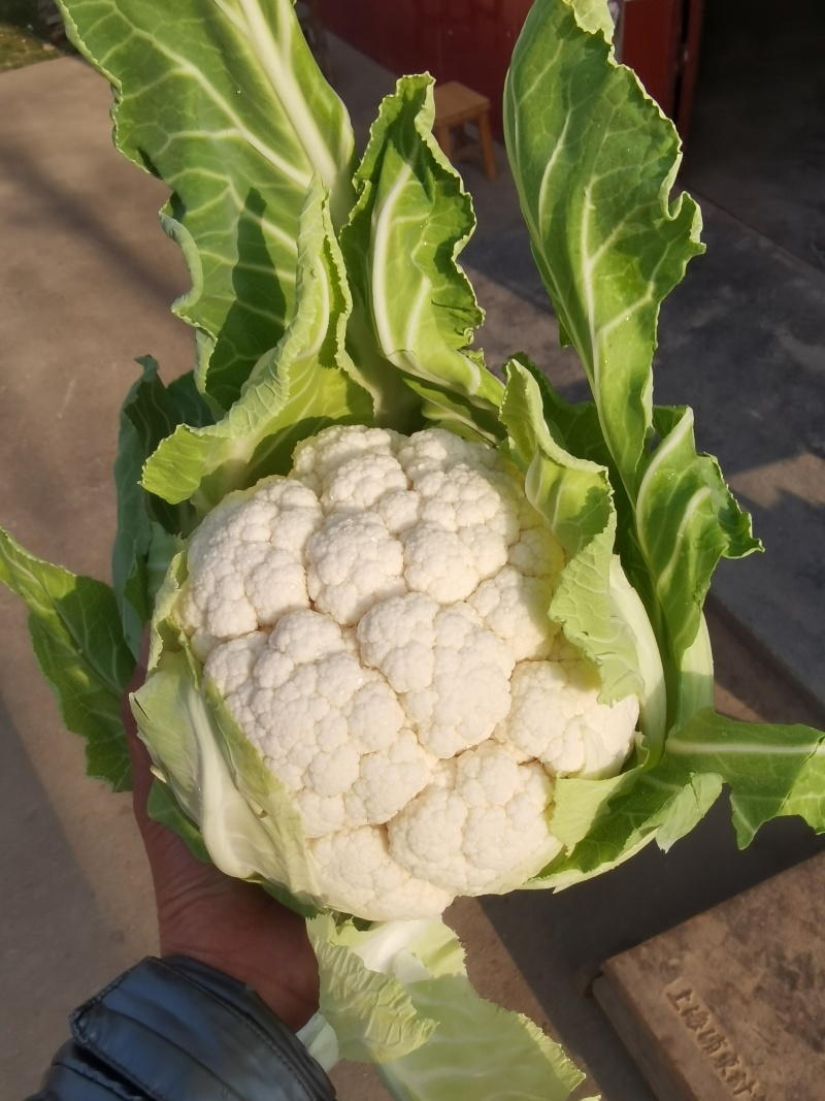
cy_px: 550
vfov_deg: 67.3
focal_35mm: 26
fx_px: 826
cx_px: 412
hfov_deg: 53.1
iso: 50
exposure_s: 1/850
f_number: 2.2
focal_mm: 2.26
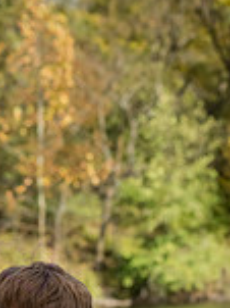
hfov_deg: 5.2
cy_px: 449
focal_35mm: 287
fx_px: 2546
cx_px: 33
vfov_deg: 6.8
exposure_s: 1/640
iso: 800
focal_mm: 100
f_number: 8
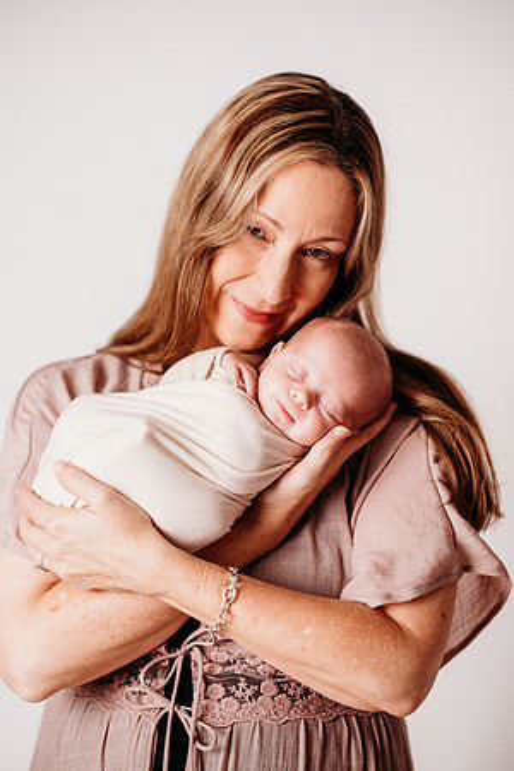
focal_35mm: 85
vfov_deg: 23.9
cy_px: 386
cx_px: 257
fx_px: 1820
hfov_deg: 16.1
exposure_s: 1/160
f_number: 2
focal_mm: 85
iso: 50
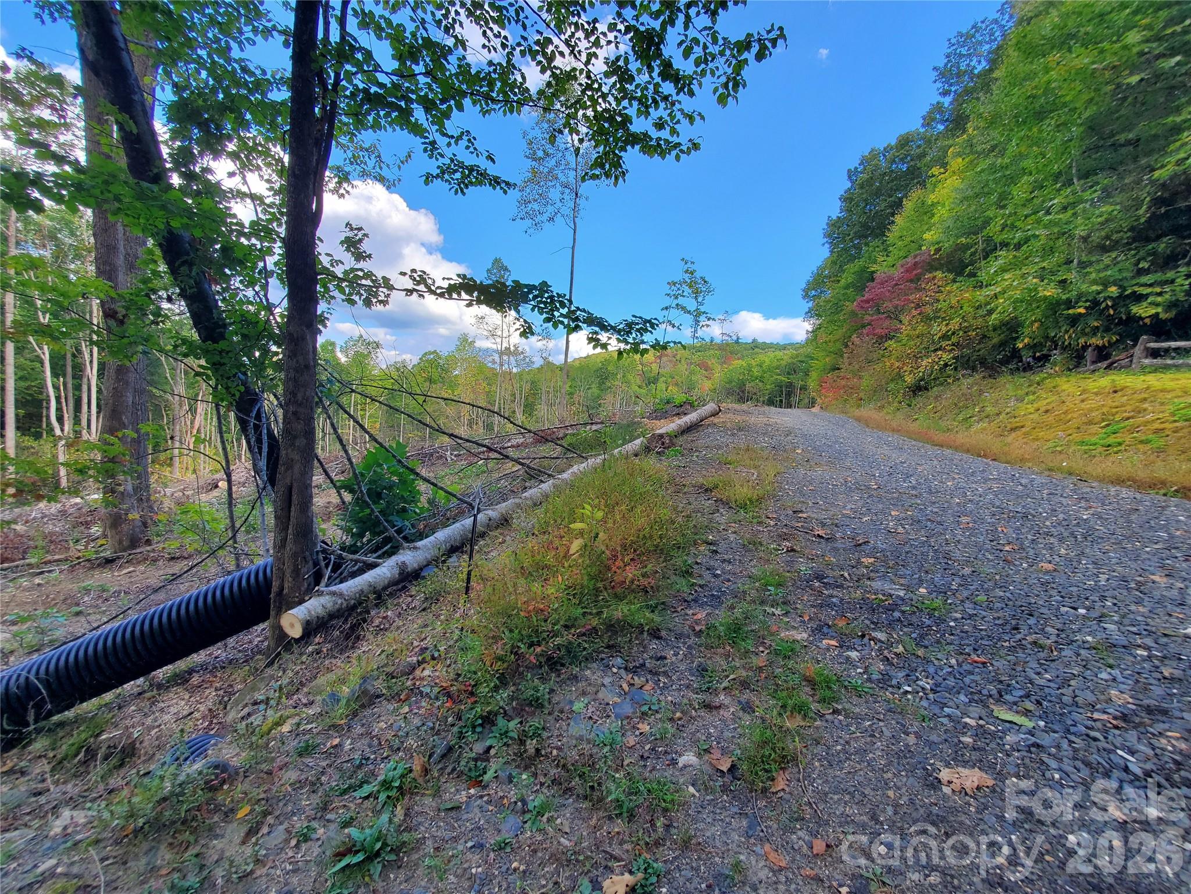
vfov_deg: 89.9
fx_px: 447
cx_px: 596
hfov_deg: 106.2
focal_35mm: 13
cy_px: 447
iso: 50
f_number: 2.2
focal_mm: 1.8
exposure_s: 1/276
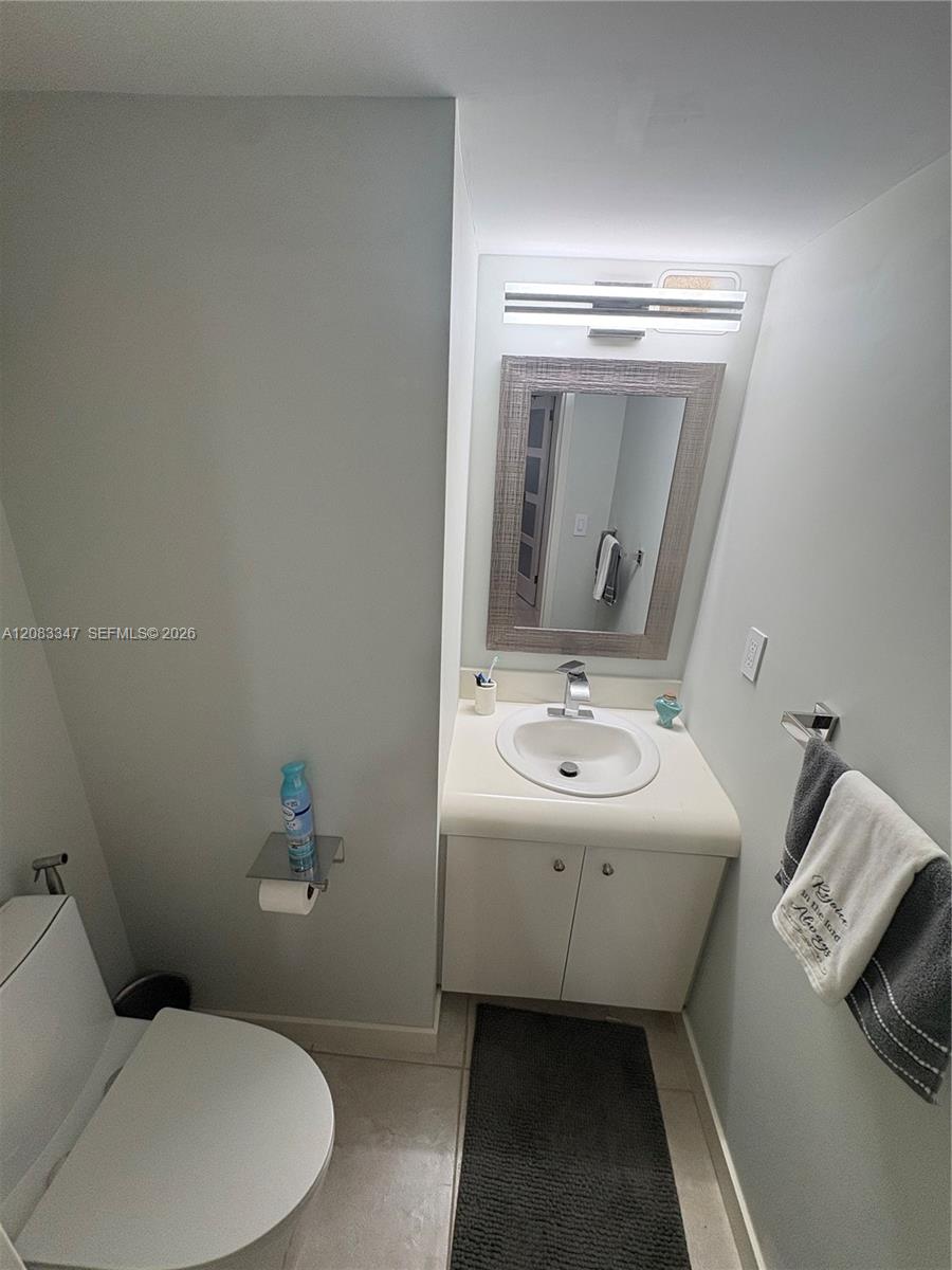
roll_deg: -2.2
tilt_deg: -19.7
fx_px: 513
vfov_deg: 102.1
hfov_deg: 85.7
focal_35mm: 14
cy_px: 635
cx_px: 476
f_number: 2.2
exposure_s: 1/120
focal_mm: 2.22
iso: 125
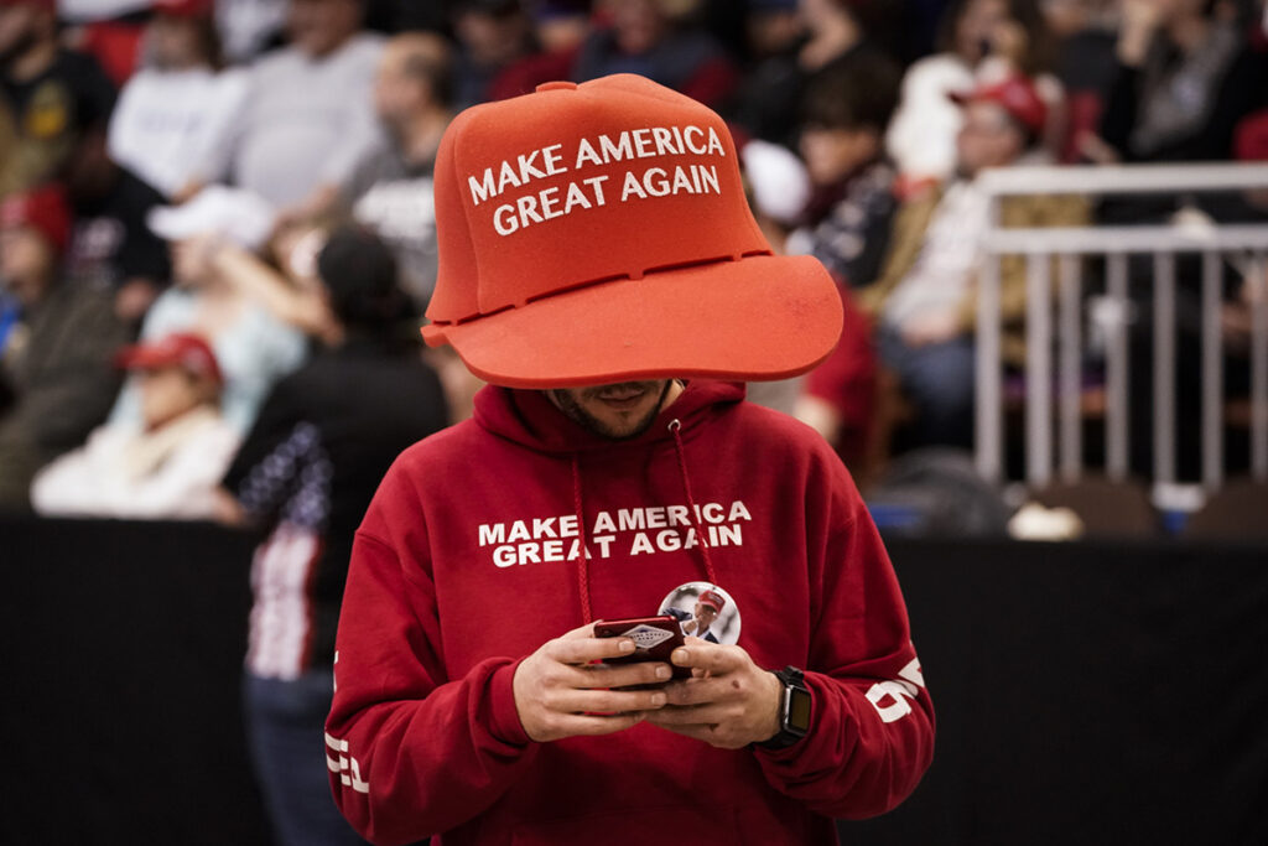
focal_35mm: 200
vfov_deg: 6.9
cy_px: 423
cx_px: 634
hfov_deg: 10.3
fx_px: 7045
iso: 5000
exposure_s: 1/400
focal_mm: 200
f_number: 5.6
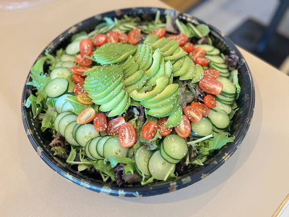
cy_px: 108
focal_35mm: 26
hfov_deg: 67.3
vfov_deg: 53.1
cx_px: 144
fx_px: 217
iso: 500
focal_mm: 5.7
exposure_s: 1/60
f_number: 1.5
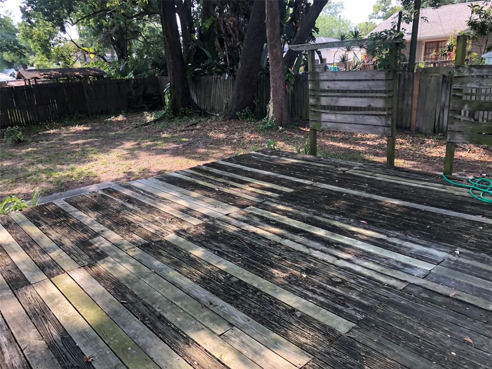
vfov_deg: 49.7
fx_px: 398
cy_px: 184
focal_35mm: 28
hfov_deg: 63.4
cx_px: 246
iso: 20
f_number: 1.8
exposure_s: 1/154
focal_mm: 3.99
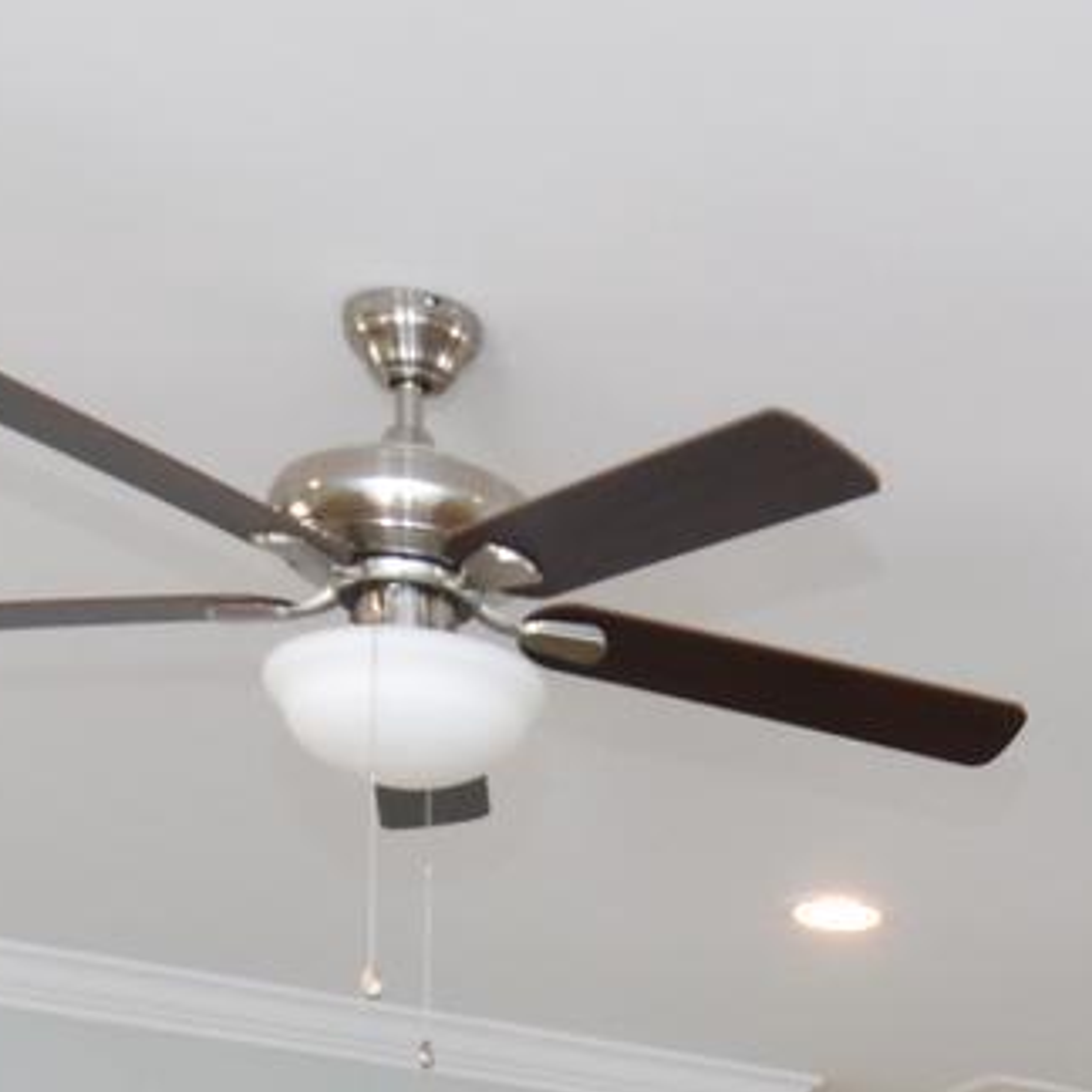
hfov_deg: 18.8
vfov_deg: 15.7
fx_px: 3165
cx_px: 1190
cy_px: 2155
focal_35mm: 89
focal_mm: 11
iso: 800
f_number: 5
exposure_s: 1/100
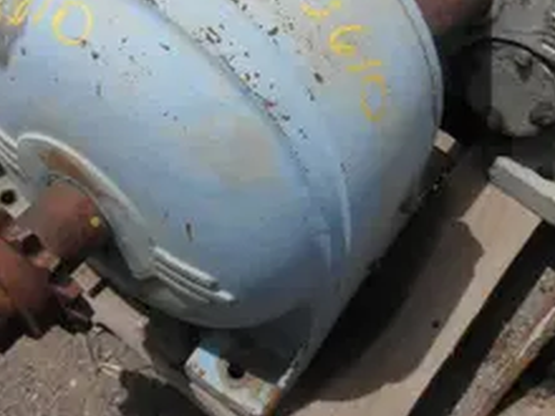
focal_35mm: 51
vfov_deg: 28.0
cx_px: 300
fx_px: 818
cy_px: 91
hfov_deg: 37.5
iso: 64
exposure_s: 1/200
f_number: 8.5
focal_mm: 5
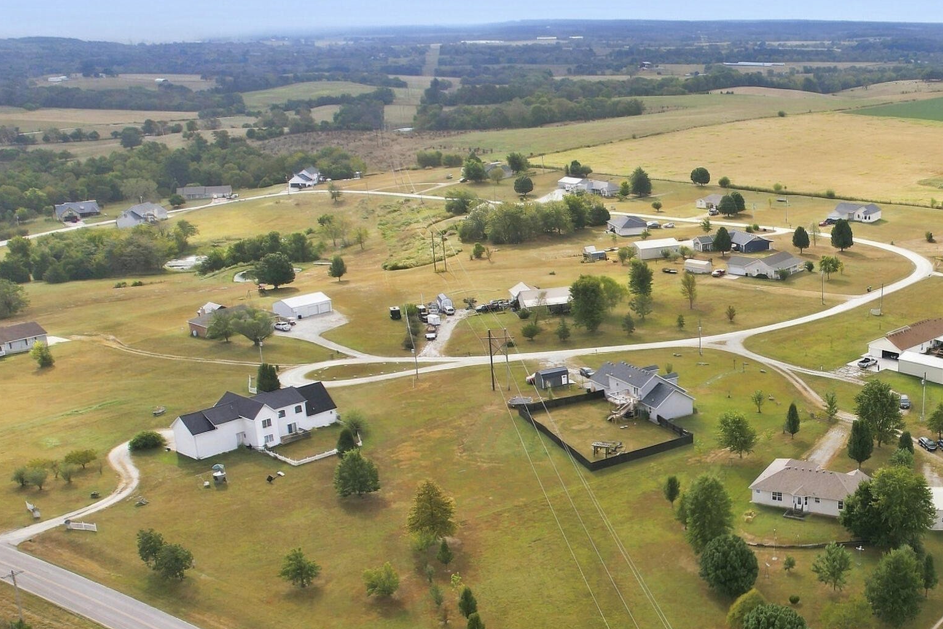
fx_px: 1126
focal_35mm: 43
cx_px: 791
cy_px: 414
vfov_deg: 31.0
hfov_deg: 42.8
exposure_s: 1/1600
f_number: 2.8
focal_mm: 8.4
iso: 200
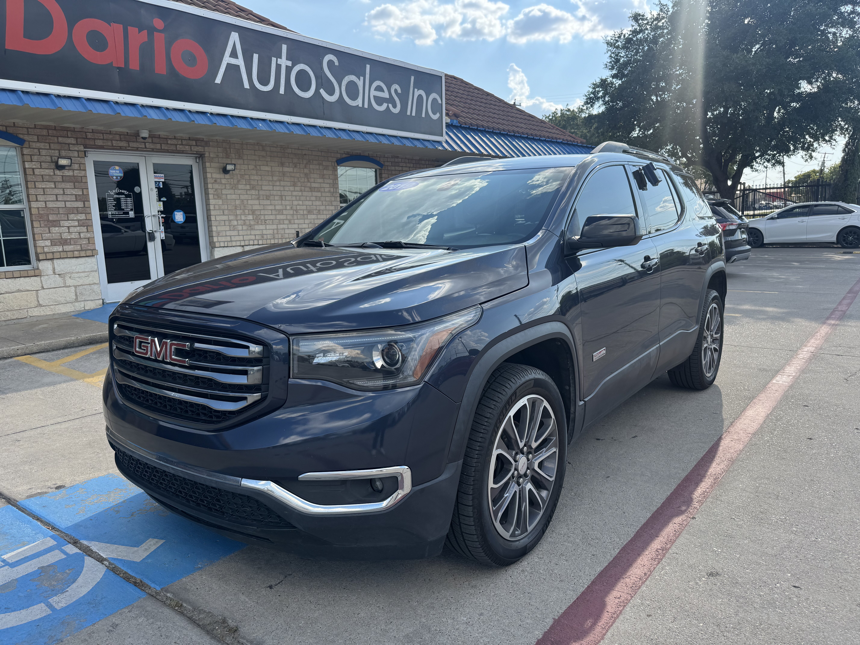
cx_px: 430
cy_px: 322
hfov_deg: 71.6
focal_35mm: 24
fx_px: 596
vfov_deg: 56.8
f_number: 1.78
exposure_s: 1/1869
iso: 80
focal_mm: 6.76
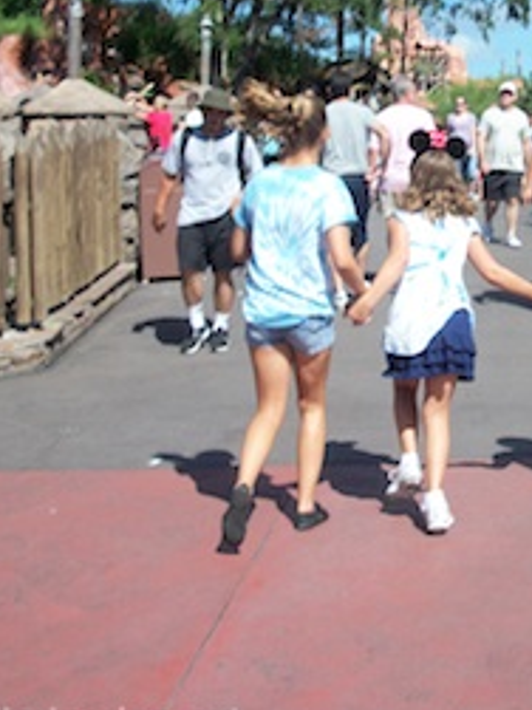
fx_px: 1374
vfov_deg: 28.8
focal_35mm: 67
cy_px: 255
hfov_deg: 21.5
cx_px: 467
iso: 80
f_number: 8.8
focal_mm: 6.3
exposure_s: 1/160
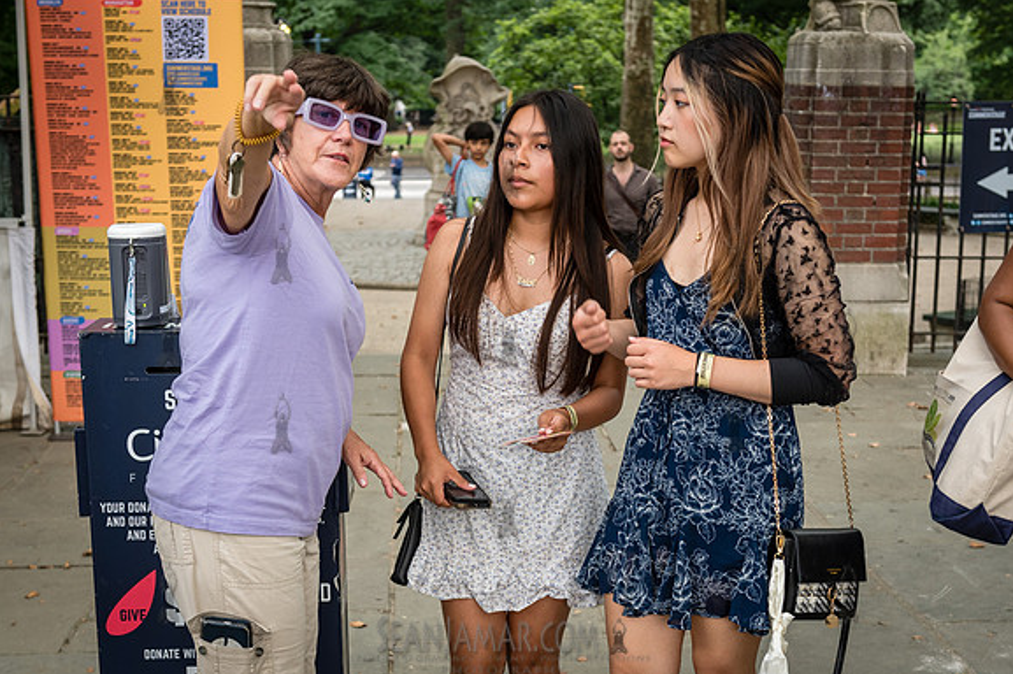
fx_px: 1715
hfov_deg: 32.9
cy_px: 441
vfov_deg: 22.2
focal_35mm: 61
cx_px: 525
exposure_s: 1/320
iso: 500
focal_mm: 45
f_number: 4
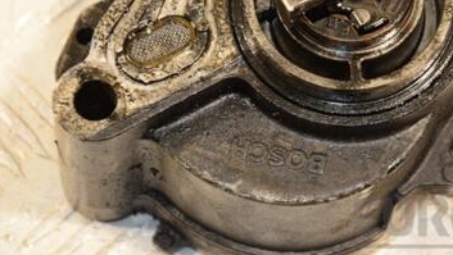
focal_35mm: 227
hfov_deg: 9.5
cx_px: 330
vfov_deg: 5.4
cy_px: 46
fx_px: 2727
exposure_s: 1/160
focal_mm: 85
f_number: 5.6
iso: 800
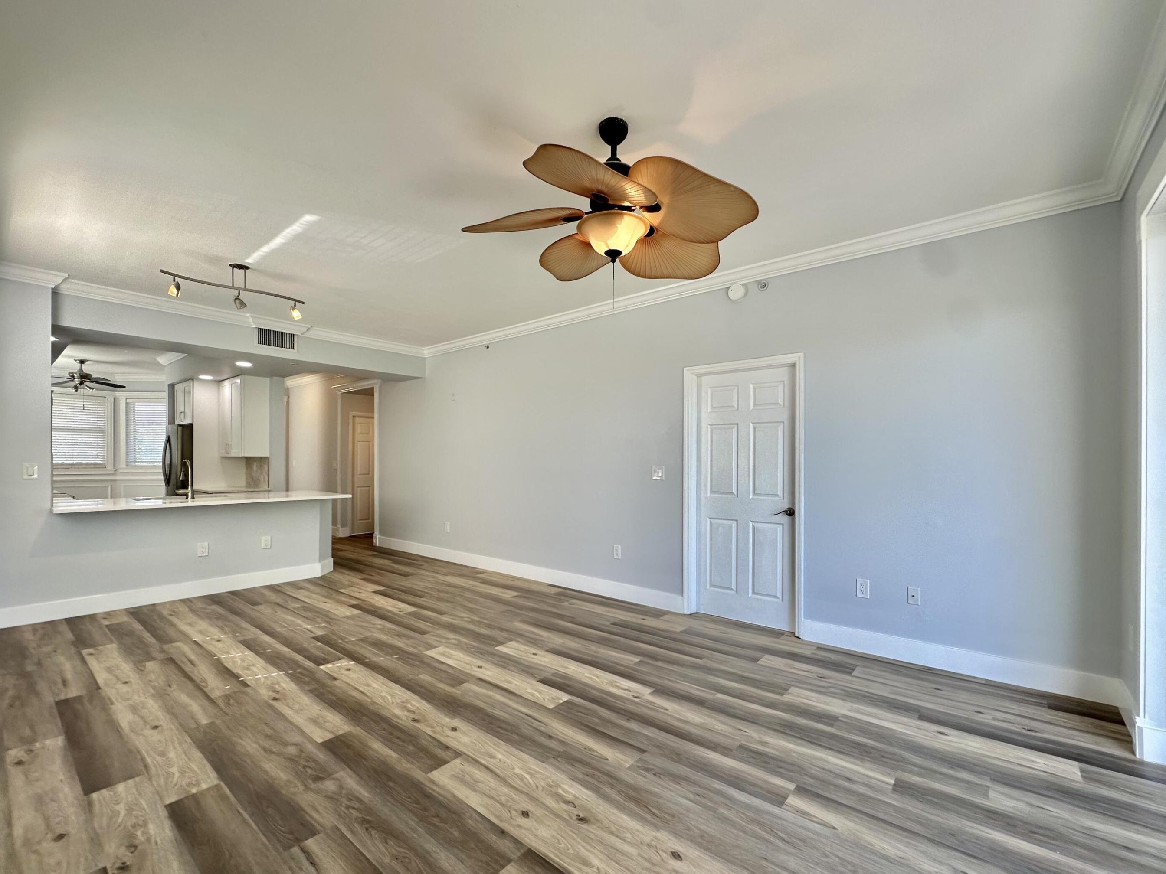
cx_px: 616
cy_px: 461
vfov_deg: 81.7
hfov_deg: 98.1
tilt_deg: +0.3
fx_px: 505
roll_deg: -0.5
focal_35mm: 15
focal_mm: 2.22
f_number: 2.2
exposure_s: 1/120
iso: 50
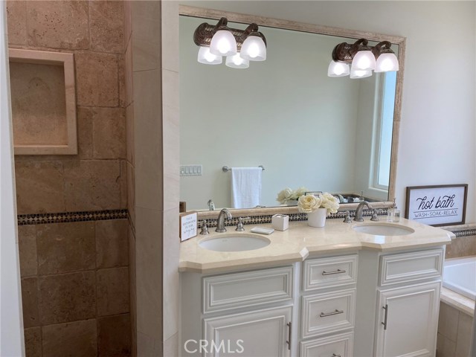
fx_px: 358
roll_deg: -0.1
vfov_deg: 53.1
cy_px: 178
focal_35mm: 26
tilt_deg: -6.5
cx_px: 238
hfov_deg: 67.3
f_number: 1.8
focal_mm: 4.25
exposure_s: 1/229
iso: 32
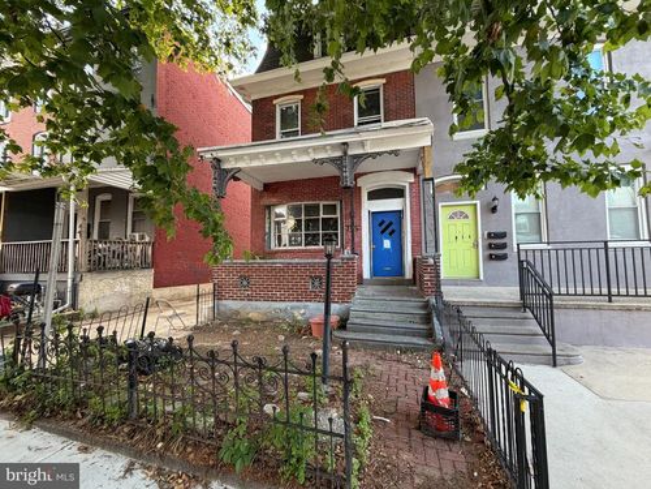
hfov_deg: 102.1
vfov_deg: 85.7
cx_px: 326
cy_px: 244
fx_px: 263
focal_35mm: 14
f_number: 2.2
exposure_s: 1/121
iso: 160
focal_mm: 2.22
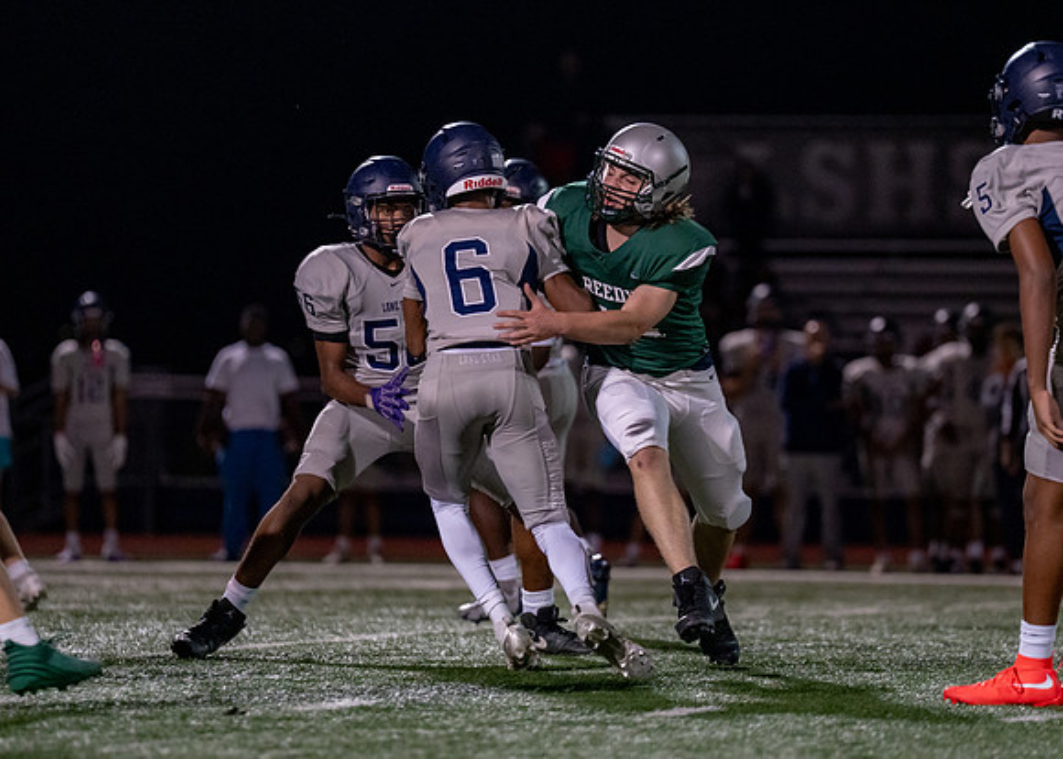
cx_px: 619
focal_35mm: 274
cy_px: 384
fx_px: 8258
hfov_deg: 7.4
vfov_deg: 5.3
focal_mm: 194
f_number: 2.8
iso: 3200
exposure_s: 1/1000
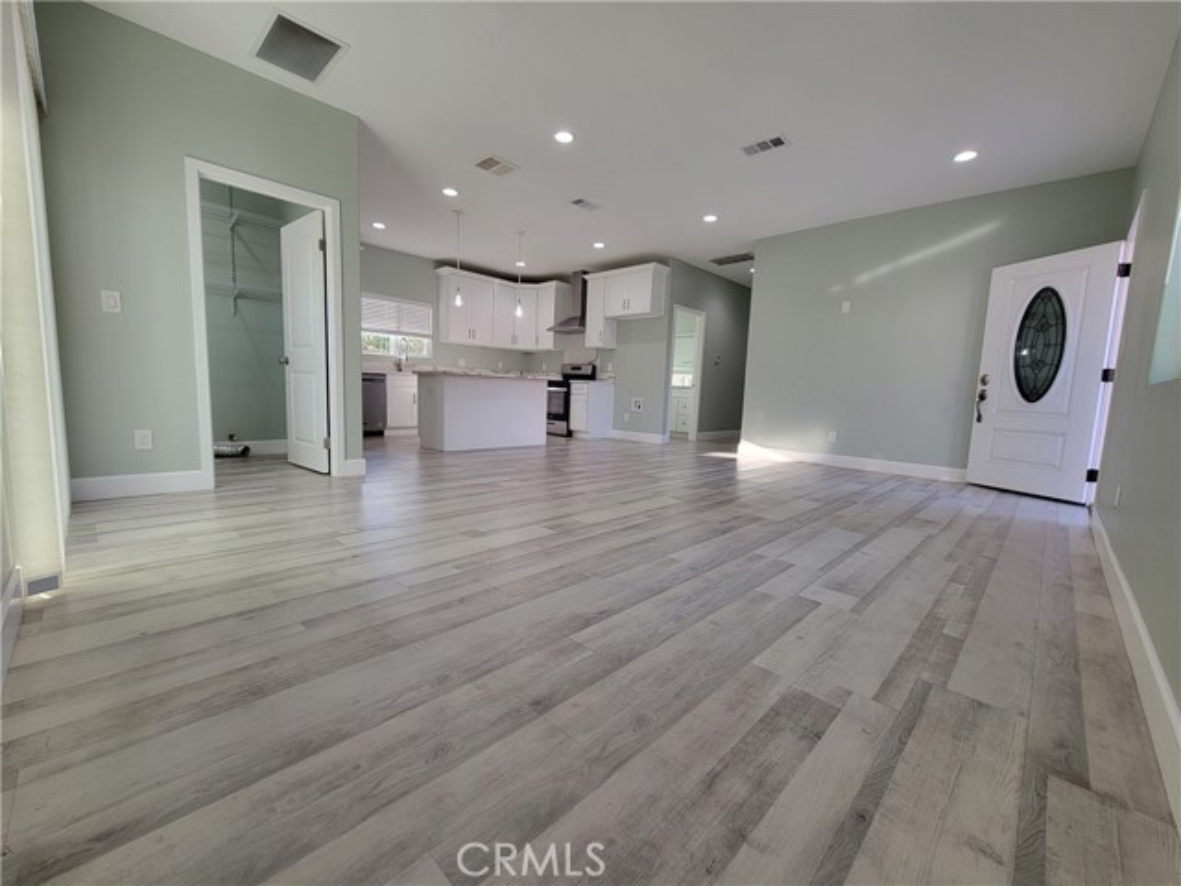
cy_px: 443
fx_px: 444
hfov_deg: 106.2
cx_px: 590
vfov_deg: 89.9
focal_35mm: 13
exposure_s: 1/60
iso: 50
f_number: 2.2
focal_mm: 2.2
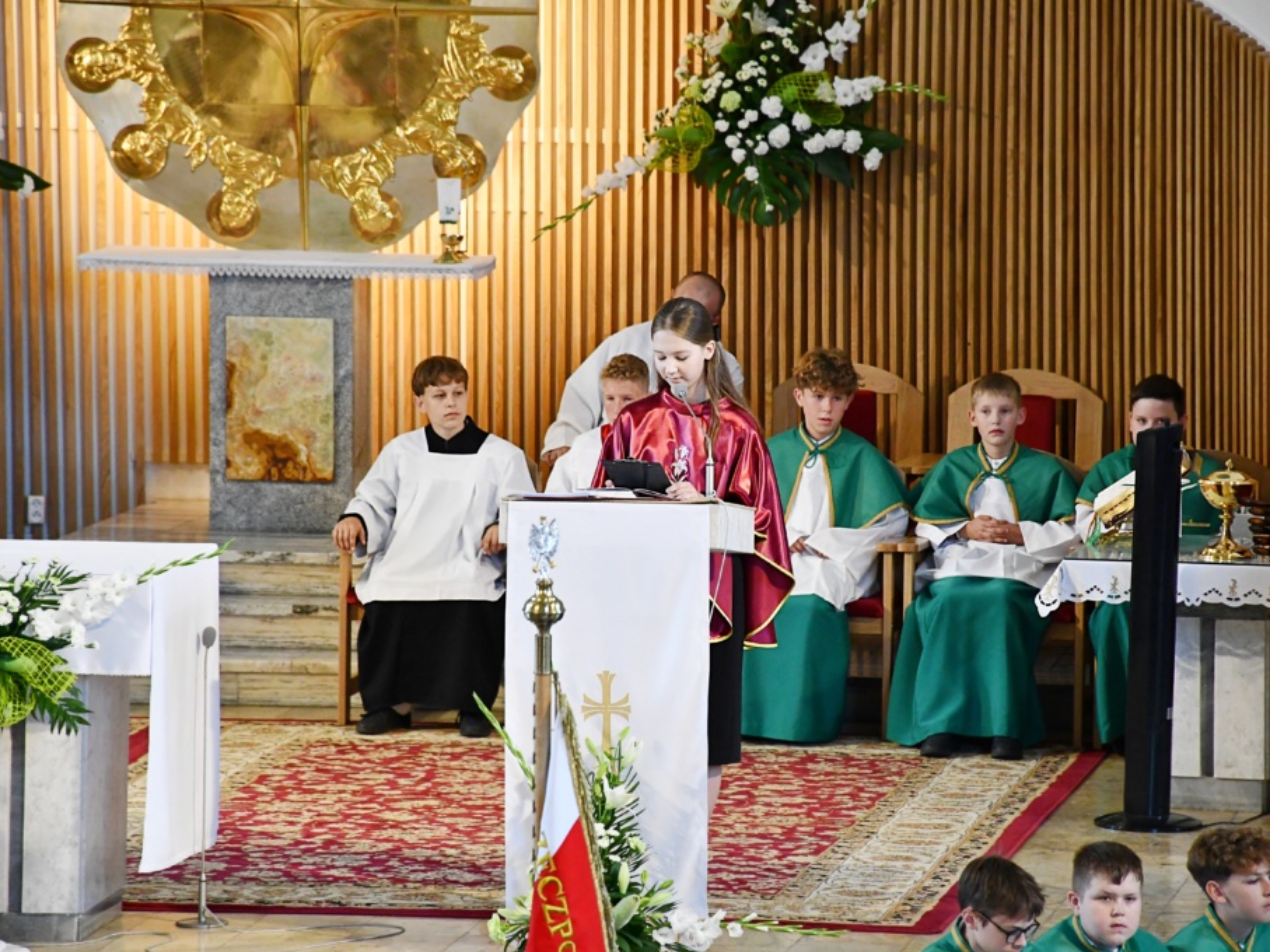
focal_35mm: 228
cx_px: 667
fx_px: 8364
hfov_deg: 8.7
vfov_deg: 6.5
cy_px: 475
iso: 3200
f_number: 5.6
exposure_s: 1/160
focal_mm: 140
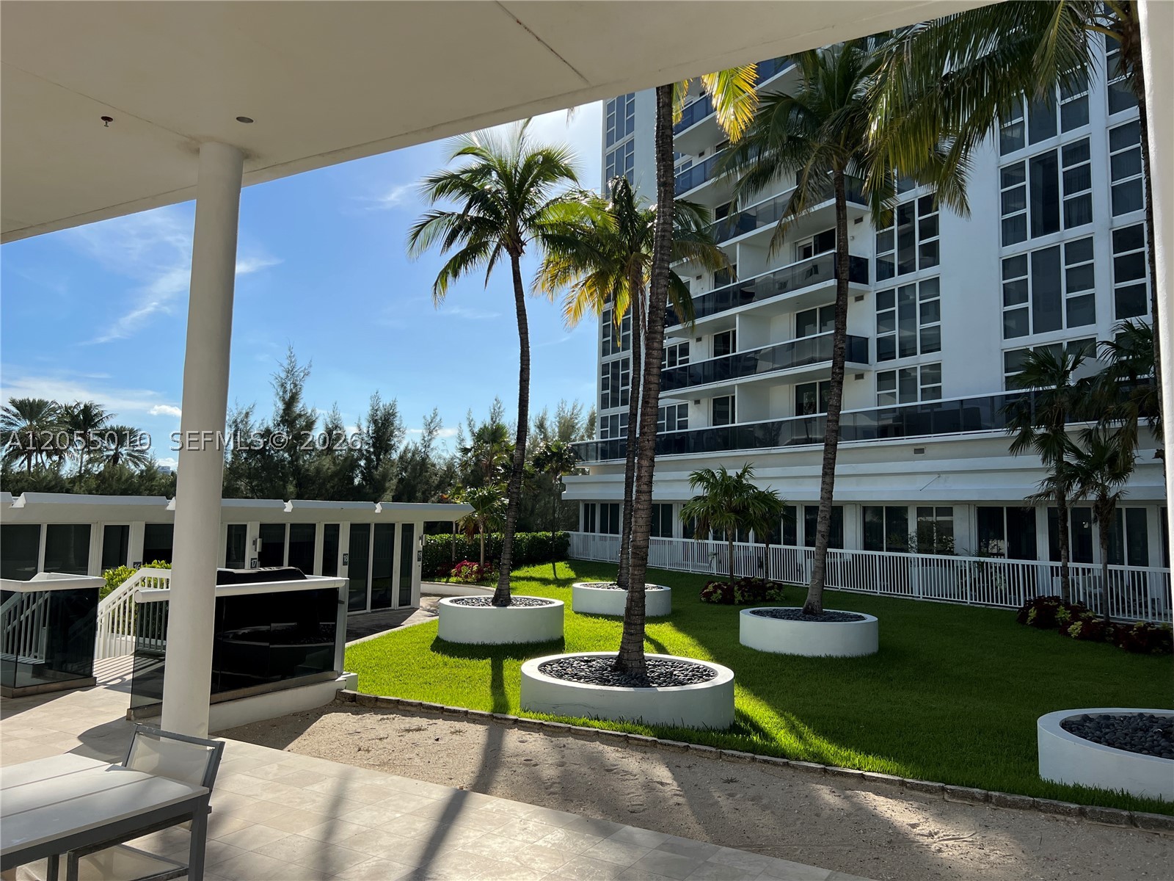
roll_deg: -0.2
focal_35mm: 26
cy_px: 440
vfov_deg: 53.1
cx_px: 587
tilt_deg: +7.4
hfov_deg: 67.3
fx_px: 882
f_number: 1.5
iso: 50
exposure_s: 1/4831
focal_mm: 5.7
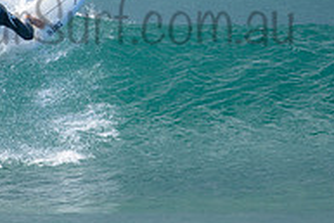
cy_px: 4
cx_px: 111
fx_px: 13927
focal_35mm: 1500
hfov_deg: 1.4
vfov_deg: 0.9
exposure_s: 1/2000
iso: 400
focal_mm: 500
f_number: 5.6
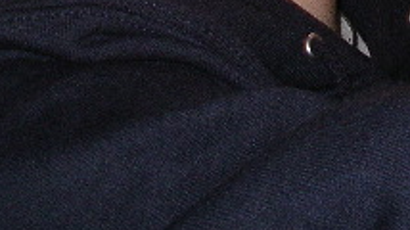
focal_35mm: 151
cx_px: 349
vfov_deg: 7.7
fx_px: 1640
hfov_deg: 14.1
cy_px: -243
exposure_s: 1/40
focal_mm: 7.8
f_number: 2.8
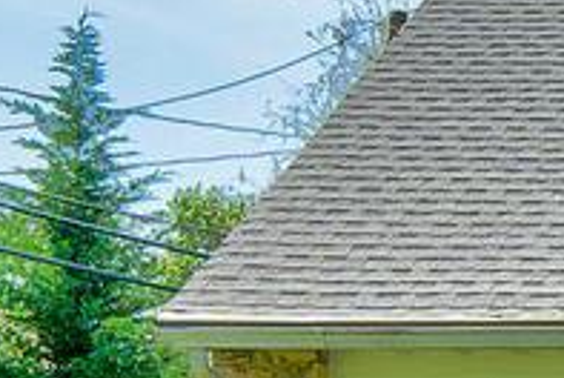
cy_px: 584
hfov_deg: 9.8
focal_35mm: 175
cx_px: 1492
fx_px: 2746
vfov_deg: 7.7
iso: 100
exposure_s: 1/160
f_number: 8
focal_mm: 24
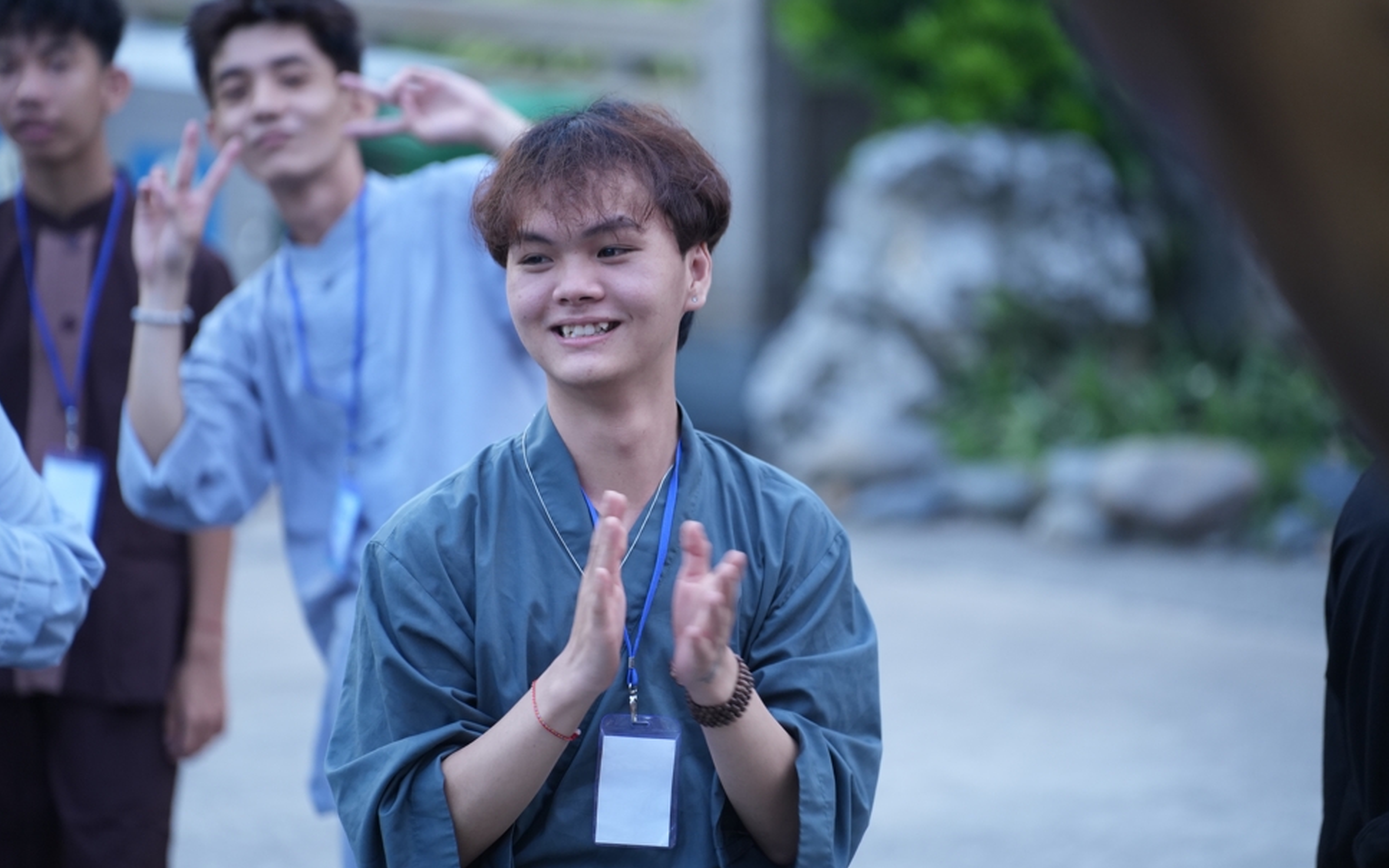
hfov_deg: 13.6
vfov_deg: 8.5
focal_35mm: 154
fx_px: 5830
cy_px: 426
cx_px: 695
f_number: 2.8
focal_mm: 150
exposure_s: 1/100
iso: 1250
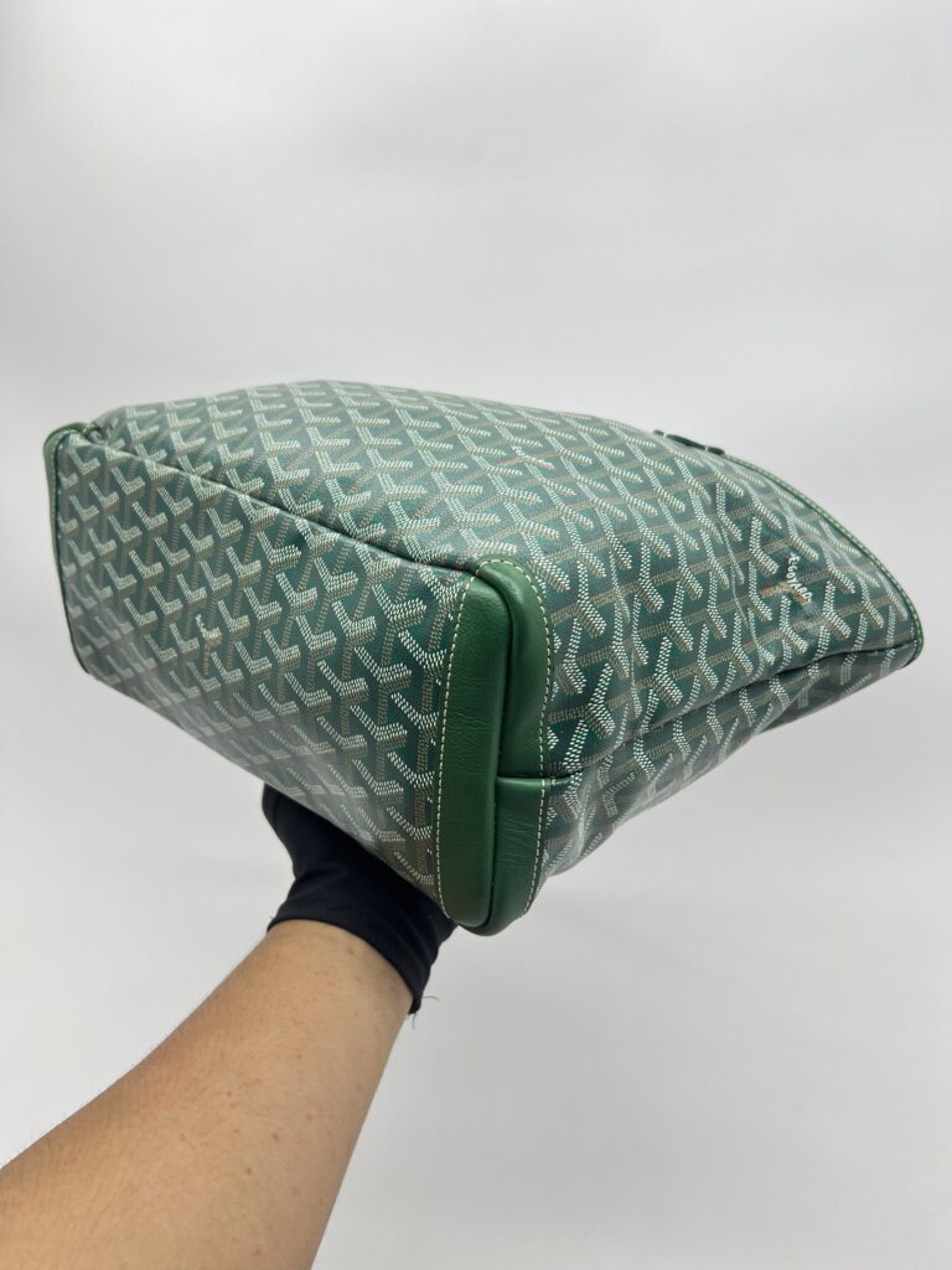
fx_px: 953
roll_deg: +0.5
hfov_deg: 53.1
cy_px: 635
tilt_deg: -18.5
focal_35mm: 26
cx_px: 476
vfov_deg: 67.3
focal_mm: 5.7
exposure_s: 1/100
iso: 32
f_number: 1.5
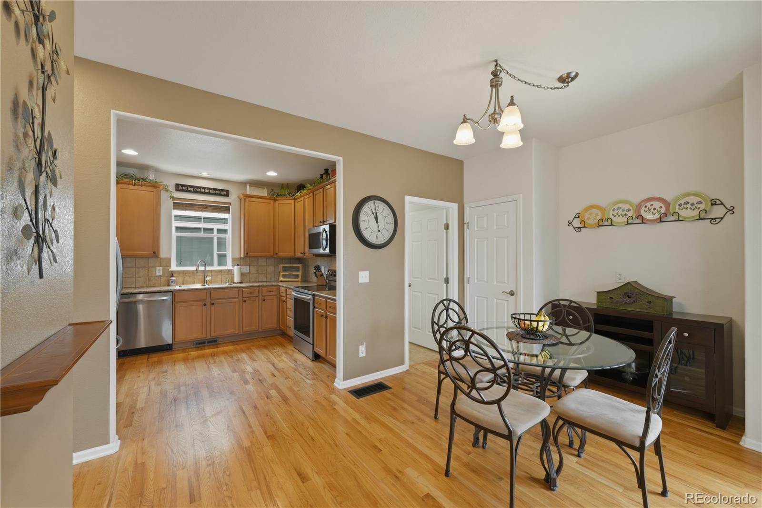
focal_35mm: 14
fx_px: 296
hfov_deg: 104.3
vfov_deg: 81.2
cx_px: 381
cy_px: 254
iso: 320
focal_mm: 14
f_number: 11
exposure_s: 1/13
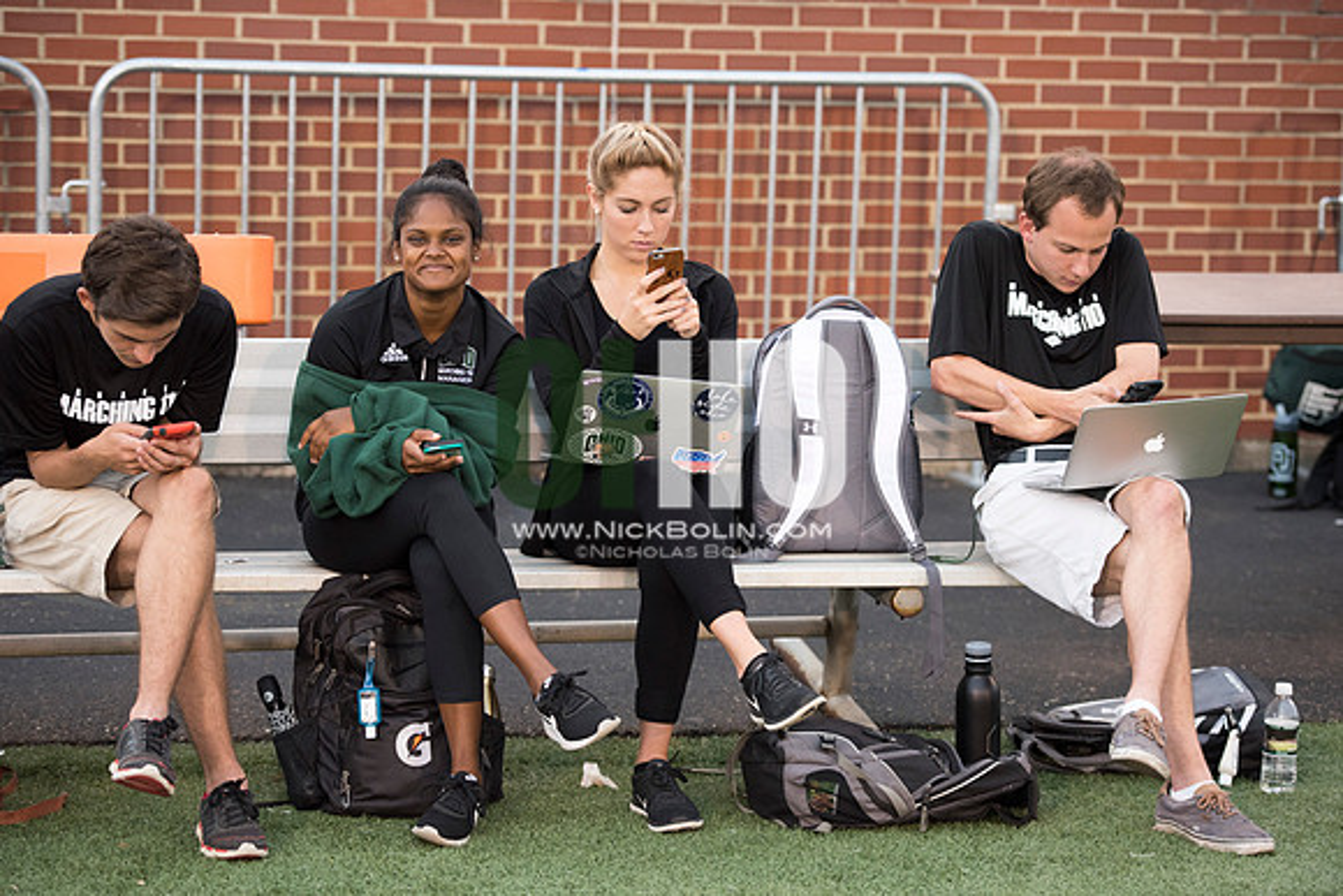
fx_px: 3657
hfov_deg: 20.8
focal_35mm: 98
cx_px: 672
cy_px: 448
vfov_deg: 14.0
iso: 1000
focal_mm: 98
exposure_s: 1/1250
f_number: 2.8
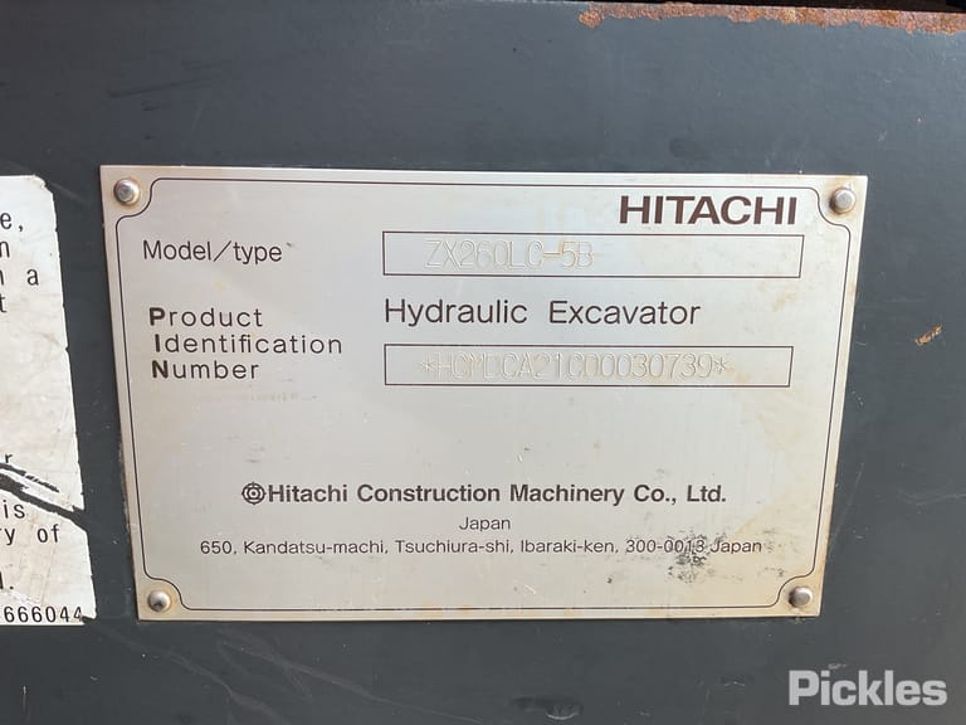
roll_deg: -1.6
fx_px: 809
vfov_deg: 48.2
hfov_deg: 61.7
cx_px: 483
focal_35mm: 29
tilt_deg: -13.9
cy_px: 362
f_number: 1.8
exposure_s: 1/124
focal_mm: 3
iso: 16
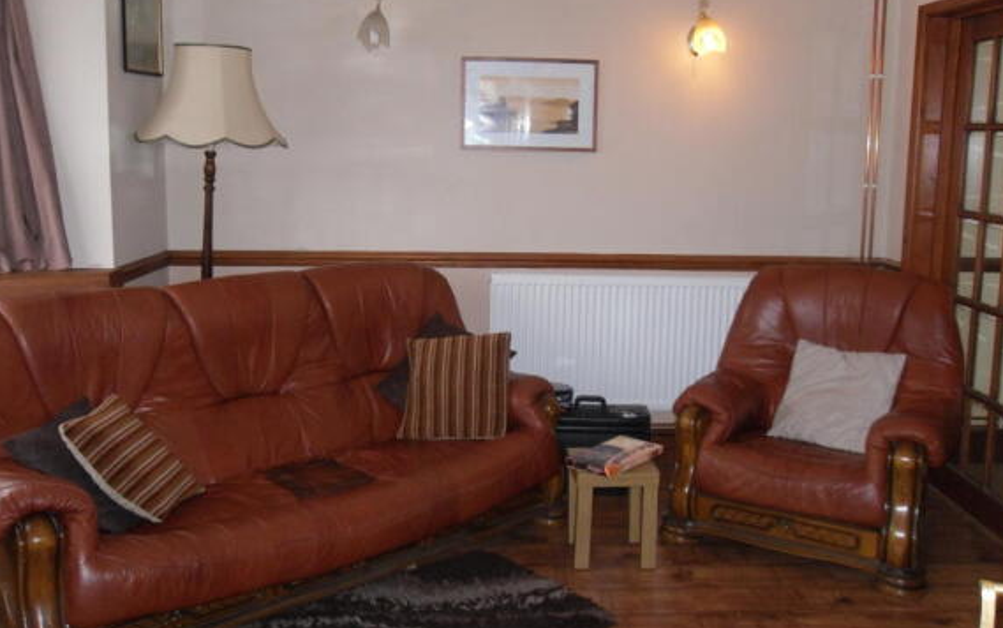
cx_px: 498
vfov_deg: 33.6
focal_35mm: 38
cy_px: 304
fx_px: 1039
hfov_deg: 51.5
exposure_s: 1/45
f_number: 3.5
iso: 400
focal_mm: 6.3
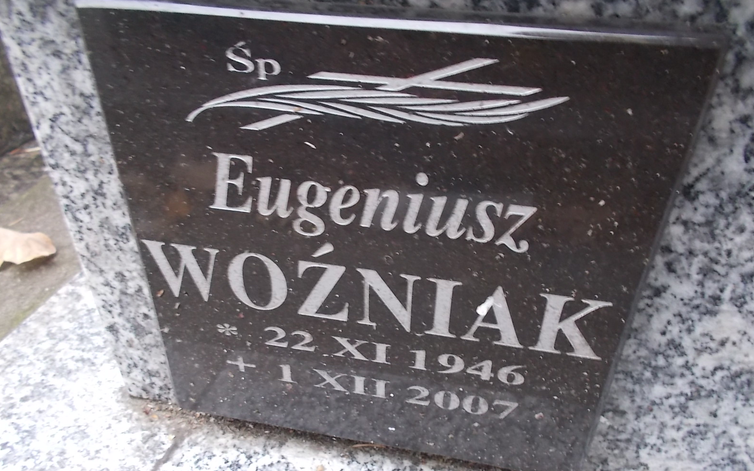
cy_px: 278
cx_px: 373
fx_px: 575
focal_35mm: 28
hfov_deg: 66.5
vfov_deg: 44.3
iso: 200
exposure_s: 1/25
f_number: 3.2
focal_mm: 4.6
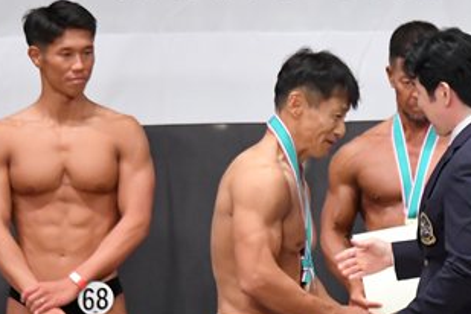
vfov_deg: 2.7
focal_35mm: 507
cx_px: 447
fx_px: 6633
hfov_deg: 4.1
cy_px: 361
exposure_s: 1/400
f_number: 5.6
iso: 6400
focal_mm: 135
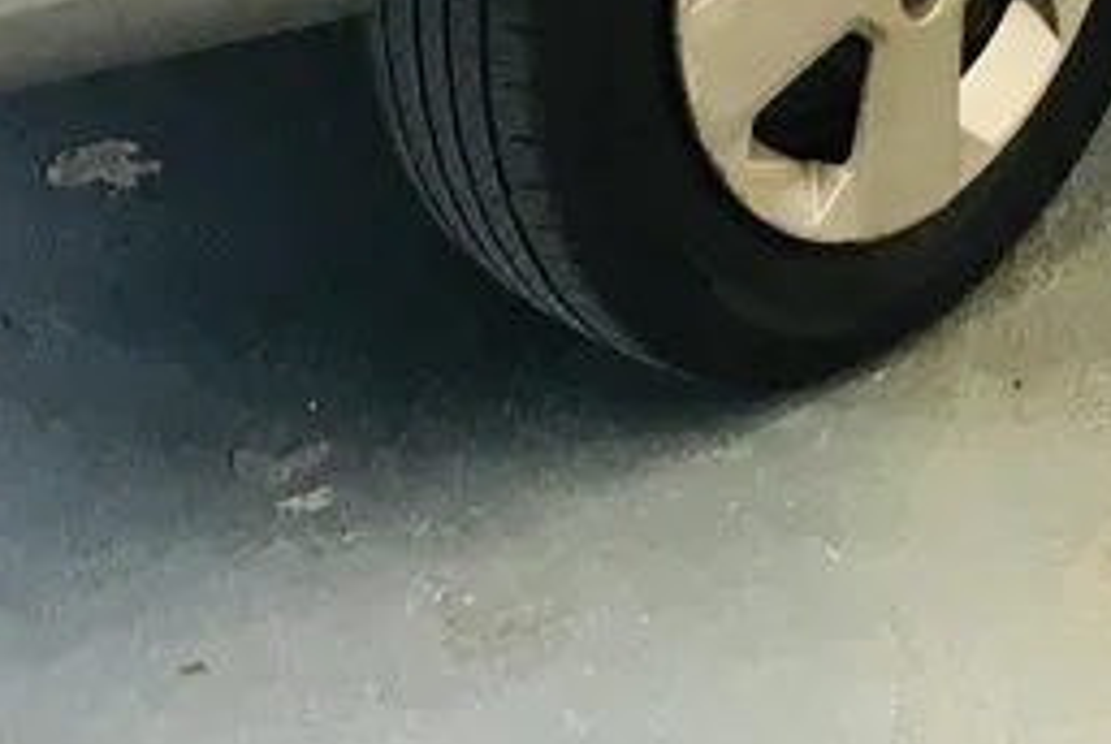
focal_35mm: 150
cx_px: 406
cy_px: -1159
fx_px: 4634
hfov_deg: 13.7
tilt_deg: -10.6
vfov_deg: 8.3
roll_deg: +1.1
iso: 50
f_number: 2.2
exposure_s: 1/30
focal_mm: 4.15
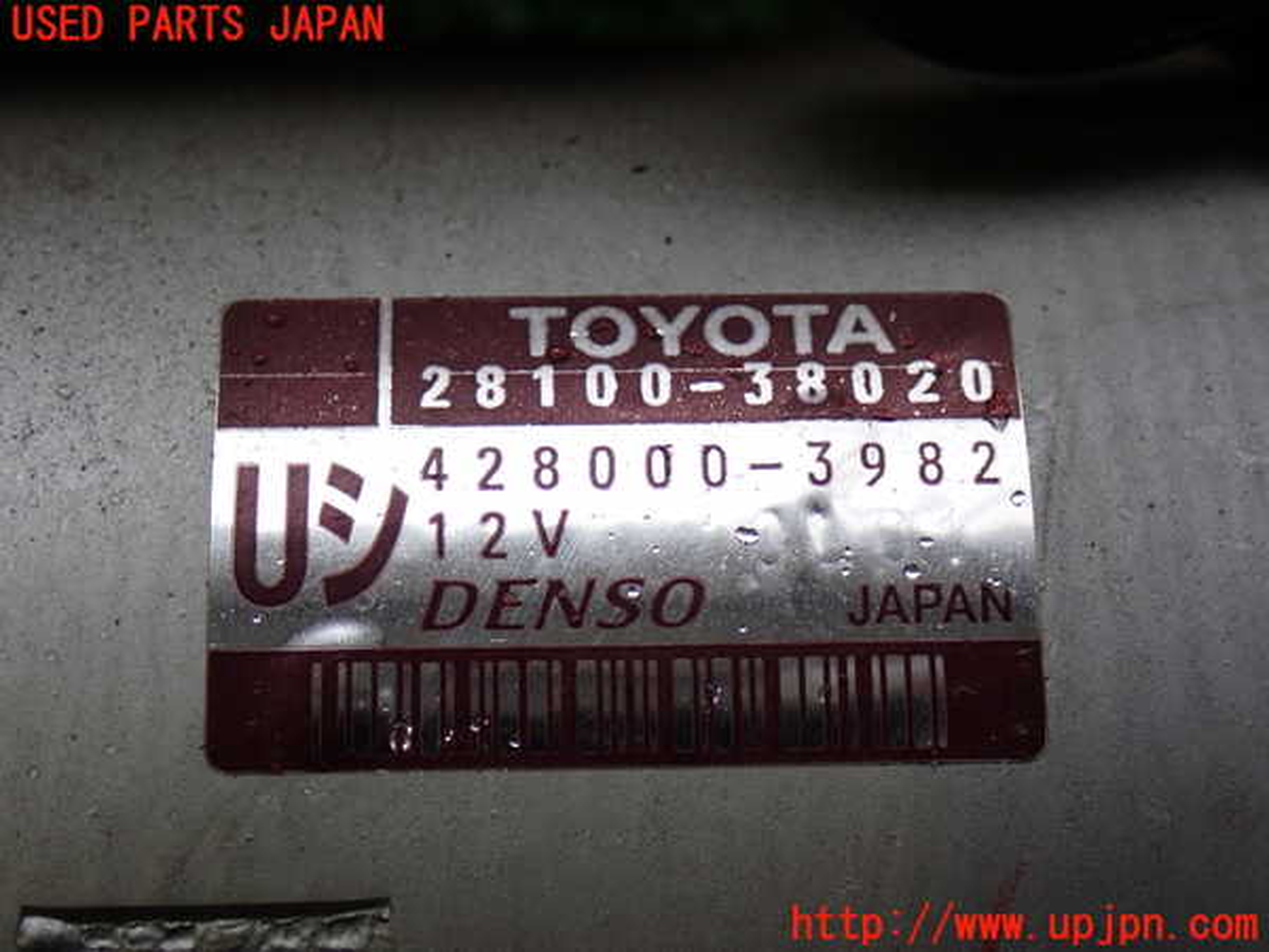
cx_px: 634
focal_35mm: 77
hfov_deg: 25.3
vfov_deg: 19.1
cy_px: 476
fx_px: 2823
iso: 200
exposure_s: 1/100
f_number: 4.1
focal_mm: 13.65
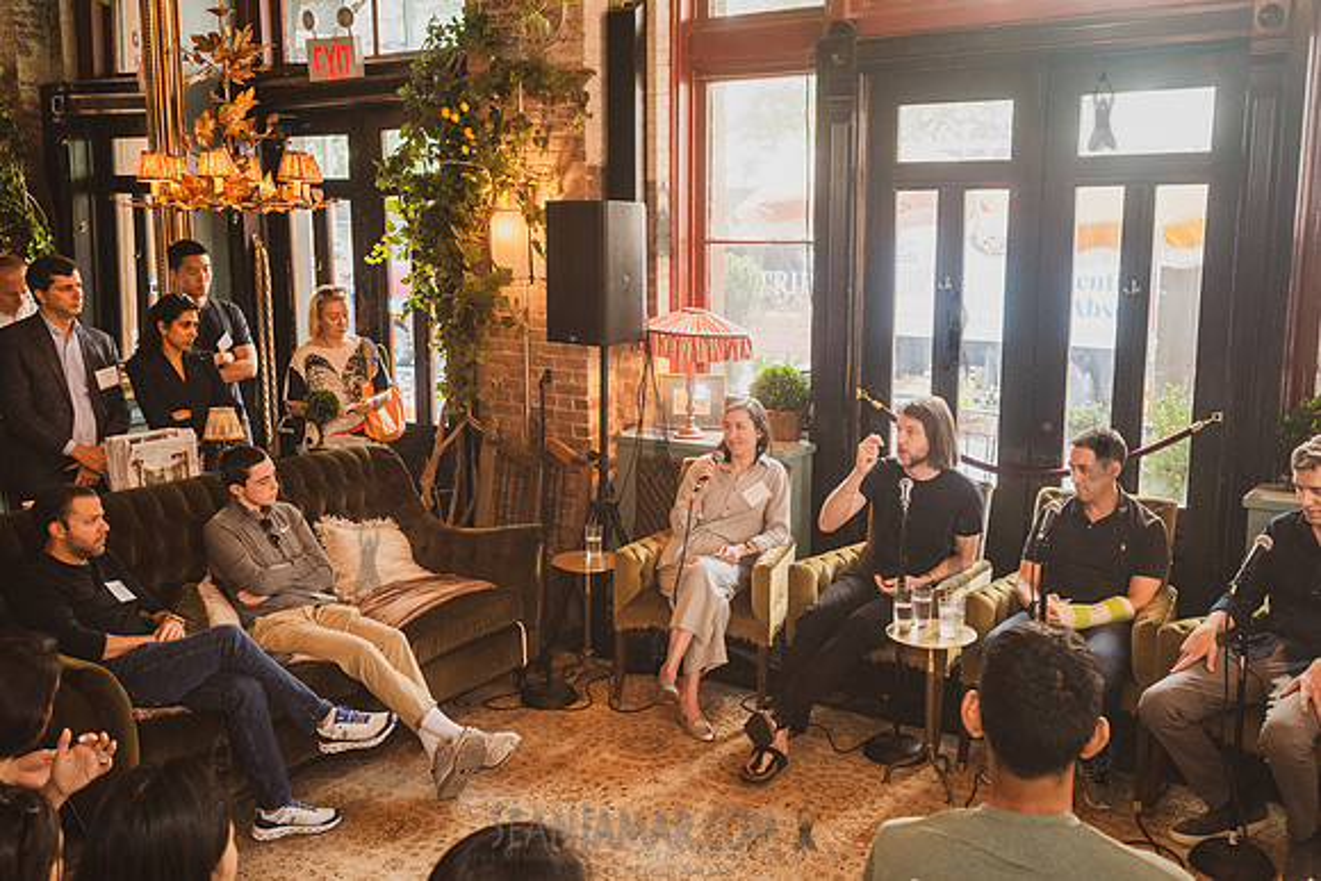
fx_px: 1287
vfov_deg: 37.8
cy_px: 440
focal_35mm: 35
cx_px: 660
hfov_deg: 54.3
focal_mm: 35
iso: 4000
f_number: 4.5
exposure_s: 1/200
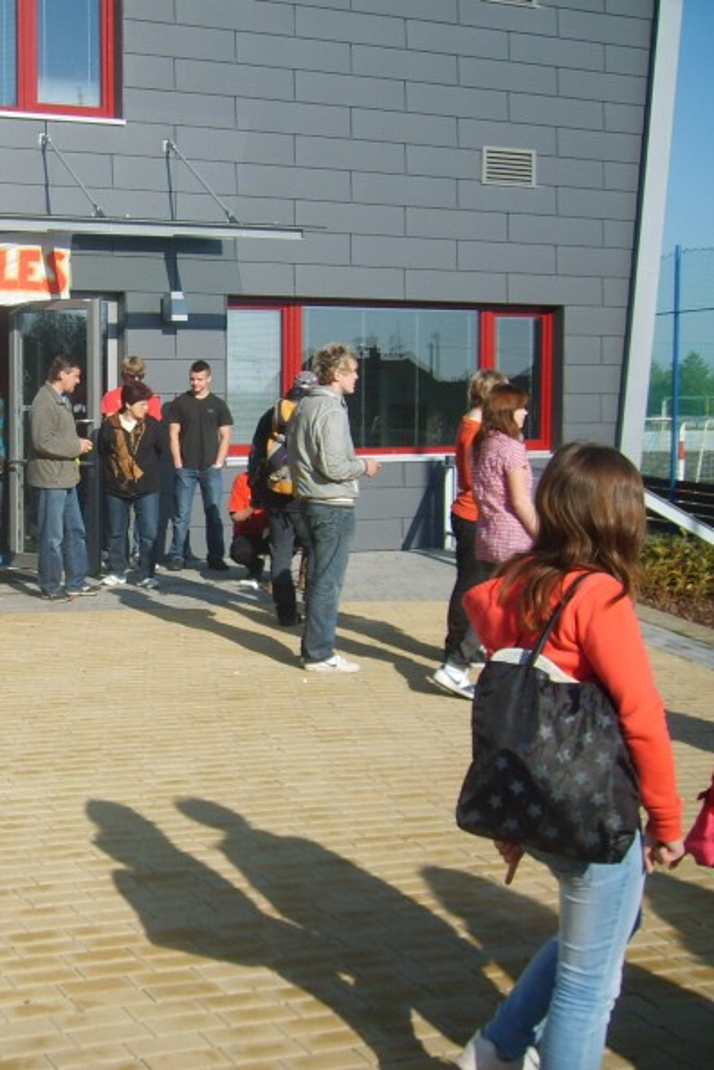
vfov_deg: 40.3
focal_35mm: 49
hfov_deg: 26.1
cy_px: 539
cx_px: 0
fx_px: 1458
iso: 50
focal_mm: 5.8
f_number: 7.1
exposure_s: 1/180
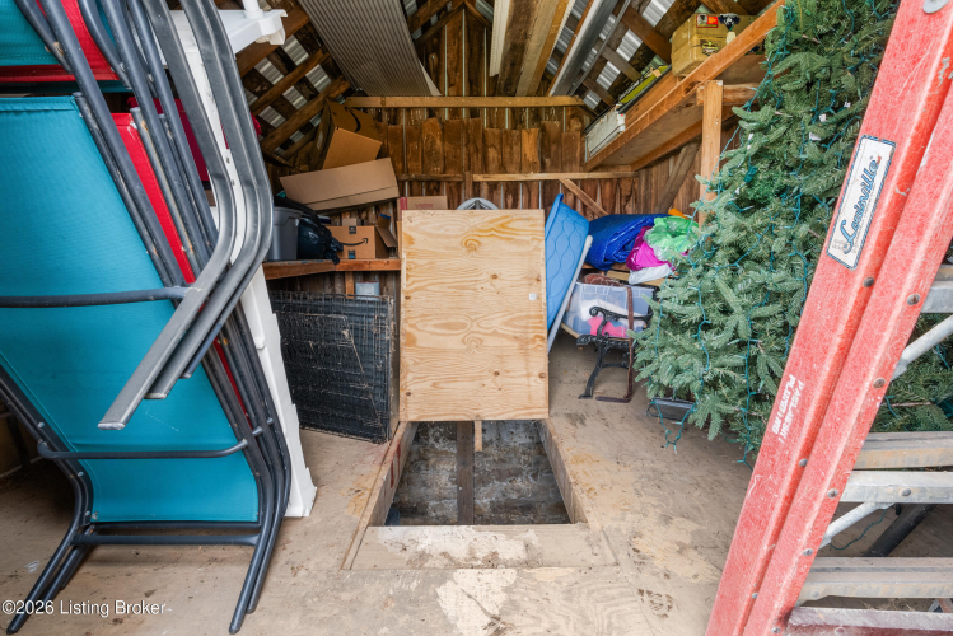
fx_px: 424
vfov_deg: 73.8
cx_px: 476
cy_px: 318
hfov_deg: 96.7
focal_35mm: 16
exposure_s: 2.5
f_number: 11
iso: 400
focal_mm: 16
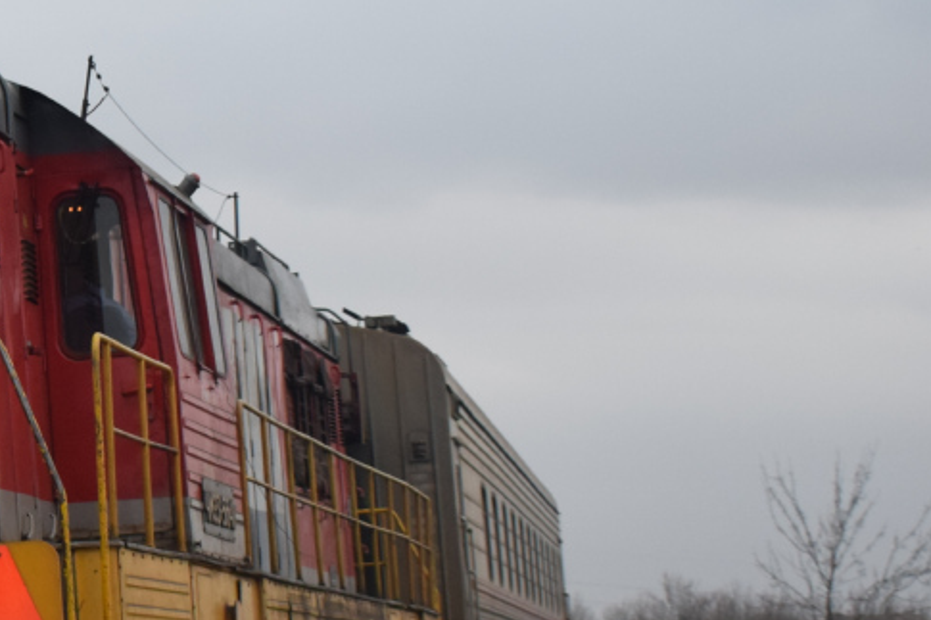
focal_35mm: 151
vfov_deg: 9.1
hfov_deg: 13.2
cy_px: 371
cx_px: -155
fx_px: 3915
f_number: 4.5
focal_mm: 35
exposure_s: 1/100
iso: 800
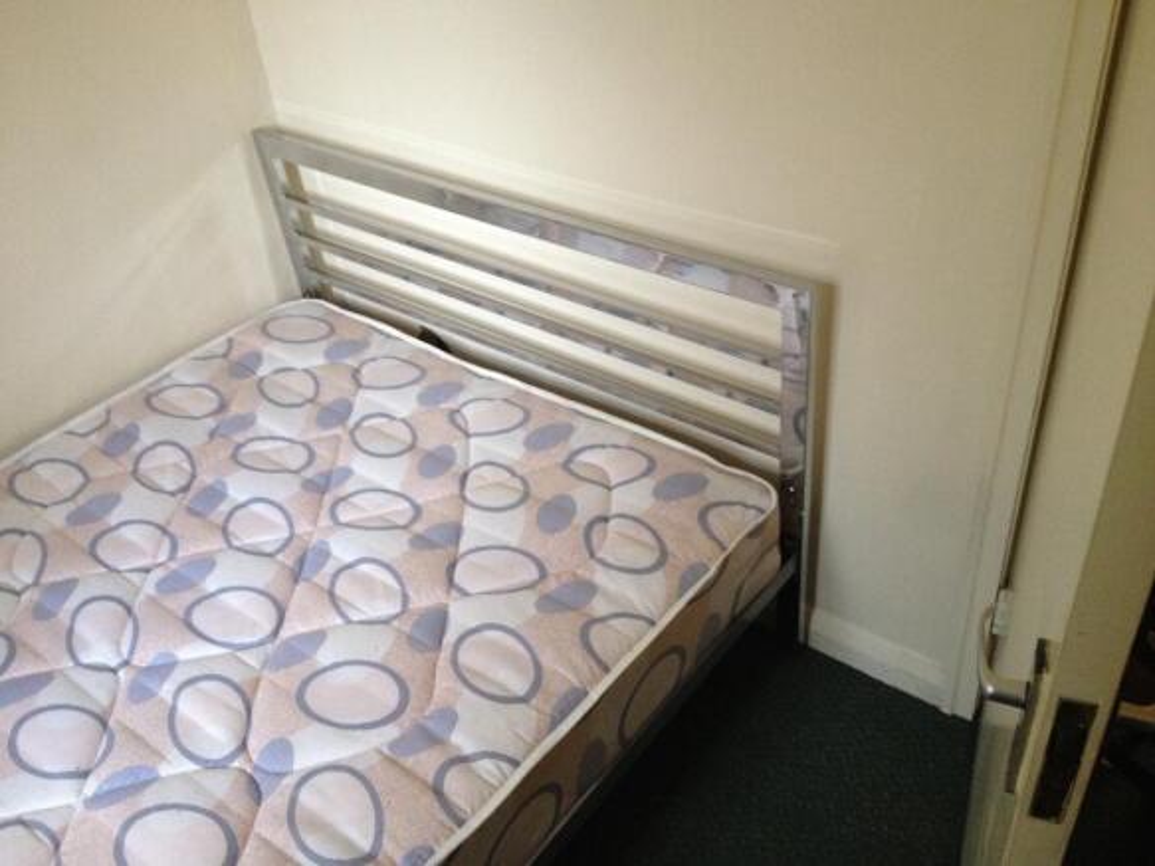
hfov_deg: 52.6
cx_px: 578
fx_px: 1168
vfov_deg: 40.7
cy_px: 433
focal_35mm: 35
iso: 250
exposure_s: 1/20
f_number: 2.4
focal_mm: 4.28
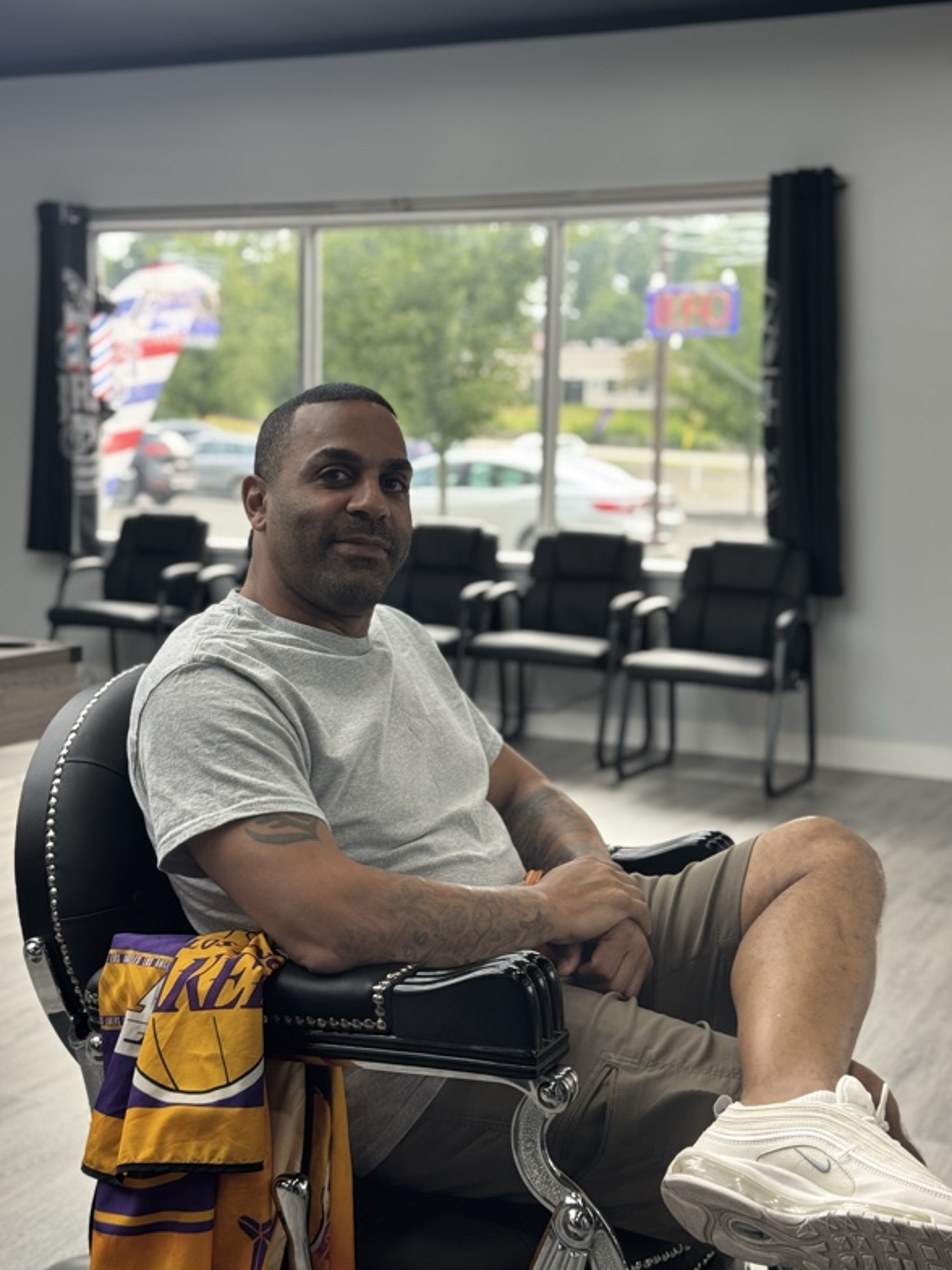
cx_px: 468
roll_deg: -1.0
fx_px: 1797
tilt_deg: -6.7
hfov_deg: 29.7
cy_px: 633
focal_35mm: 49
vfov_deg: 38.9
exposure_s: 1/120
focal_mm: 6.76
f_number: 1.78
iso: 50
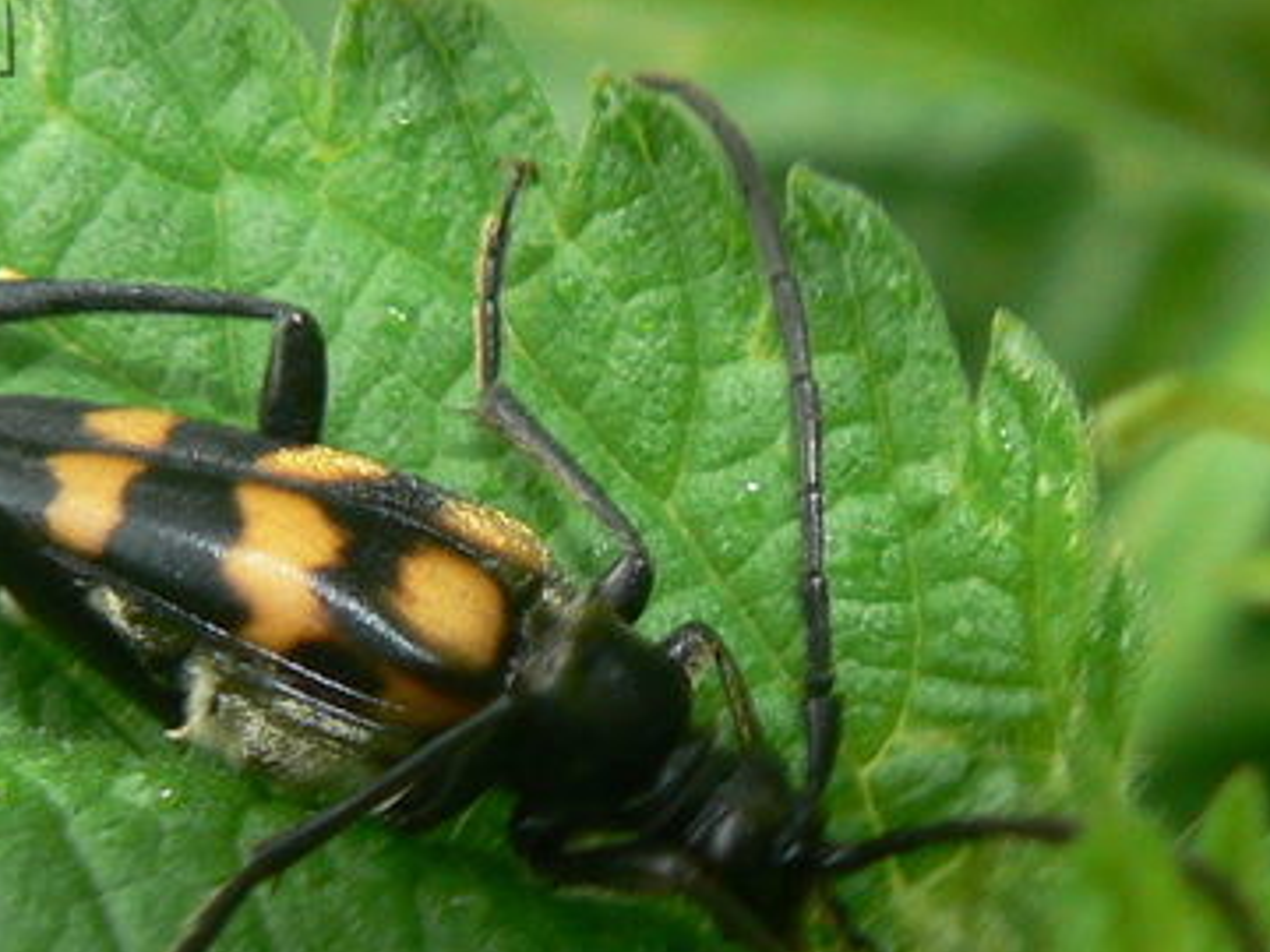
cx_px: 314
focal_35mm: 60
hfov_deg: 31.6
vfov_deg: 24.3
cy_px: 617
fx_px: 2201
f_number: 2.8
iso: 80
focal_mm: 6
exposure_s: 1/40
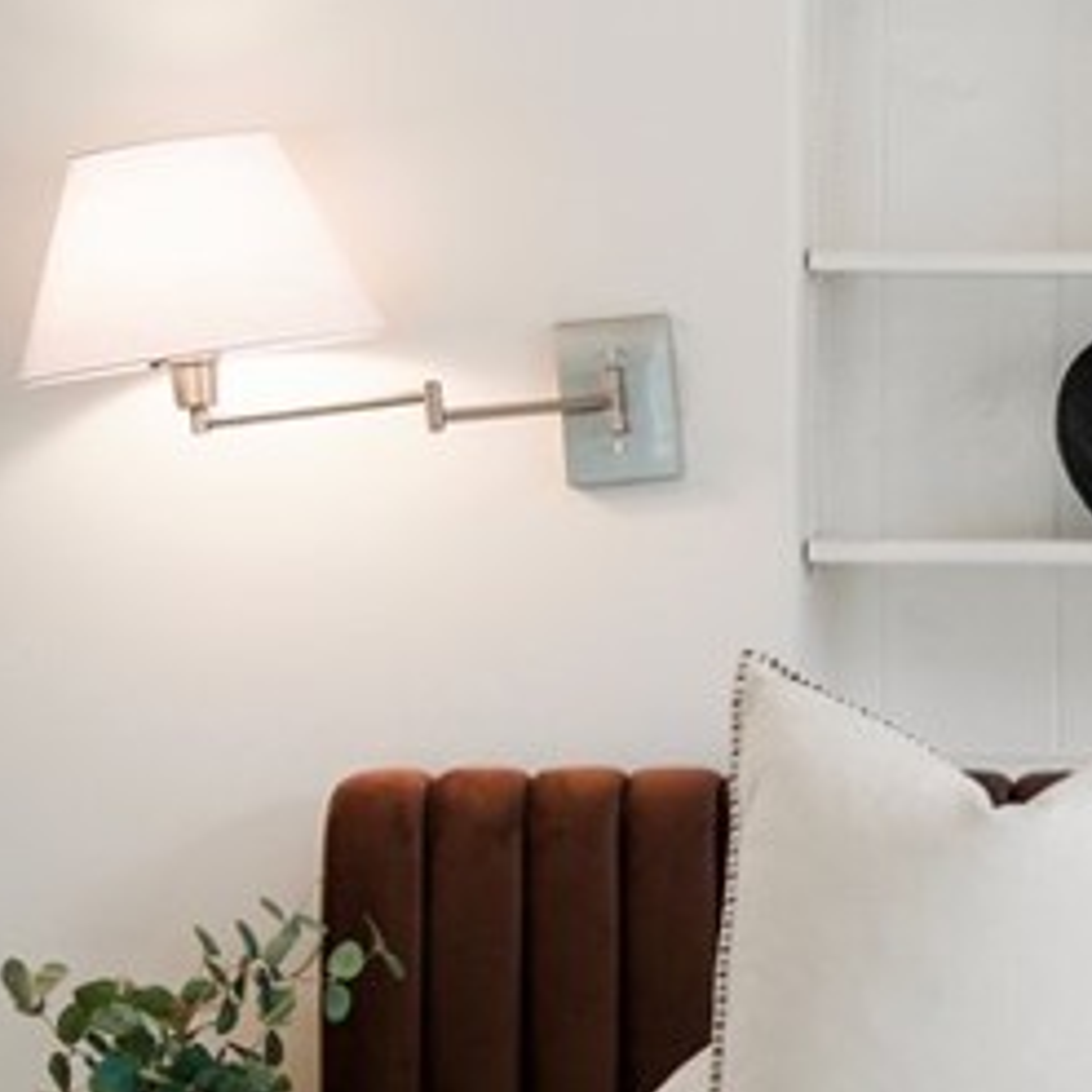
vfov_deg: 13.7
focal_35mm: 127
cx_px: 1375
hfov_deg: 13.3
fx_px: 4533
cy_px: 413
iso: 400
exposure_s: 1/18
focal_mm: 24
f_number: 8
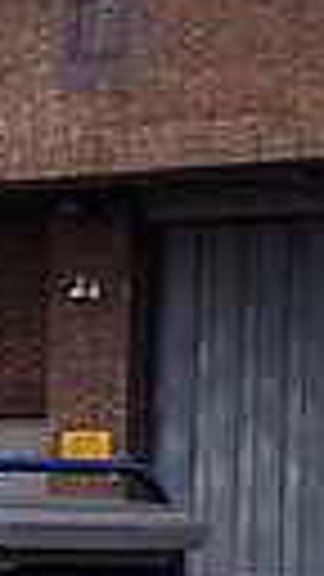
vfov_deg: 6.7
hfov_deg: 3.6
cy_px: 668
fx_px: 4893
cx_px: -958
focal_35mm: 320
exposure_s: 1/500
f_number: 5.3
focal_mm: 45
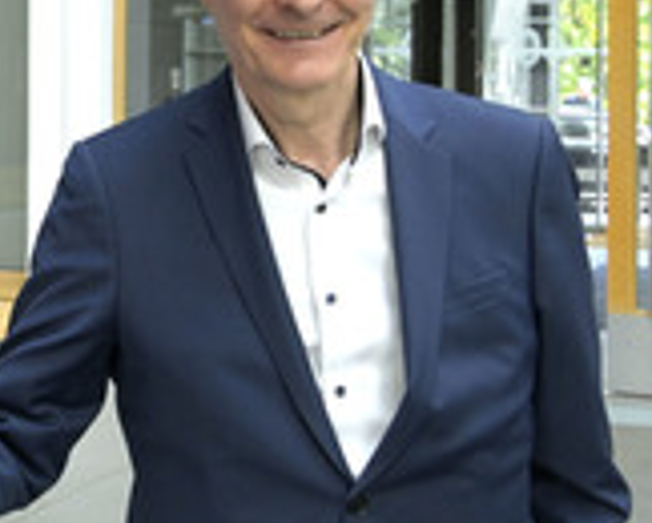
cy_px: 48
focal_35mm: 94
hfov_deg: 18.9
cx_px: -195
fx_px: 1816
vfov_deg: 16.2
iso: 4000
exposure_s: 1/500
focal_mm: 36
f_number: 8
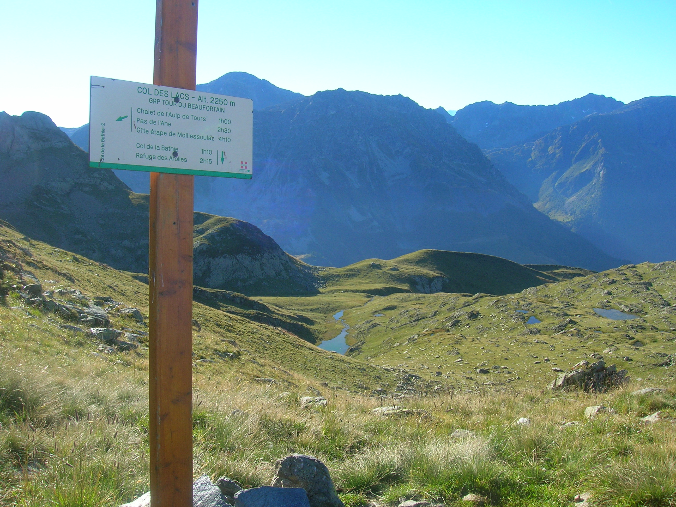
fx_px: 683
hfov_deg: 52.6
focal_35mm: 35
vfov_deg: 40.7
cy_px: 254
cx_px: 338
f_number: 4.9
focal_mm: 5.8
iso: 50
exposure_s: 1/184
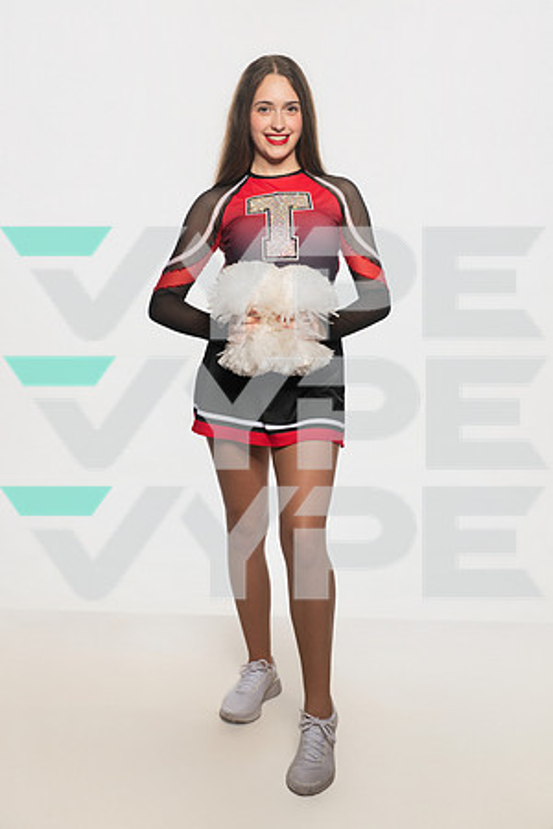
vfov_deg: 39.6
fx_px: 1152
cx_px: 276
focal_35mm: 50
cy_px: 414
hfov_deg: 27.0
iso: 500
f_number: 6.3
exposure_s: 1/200
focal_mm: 50
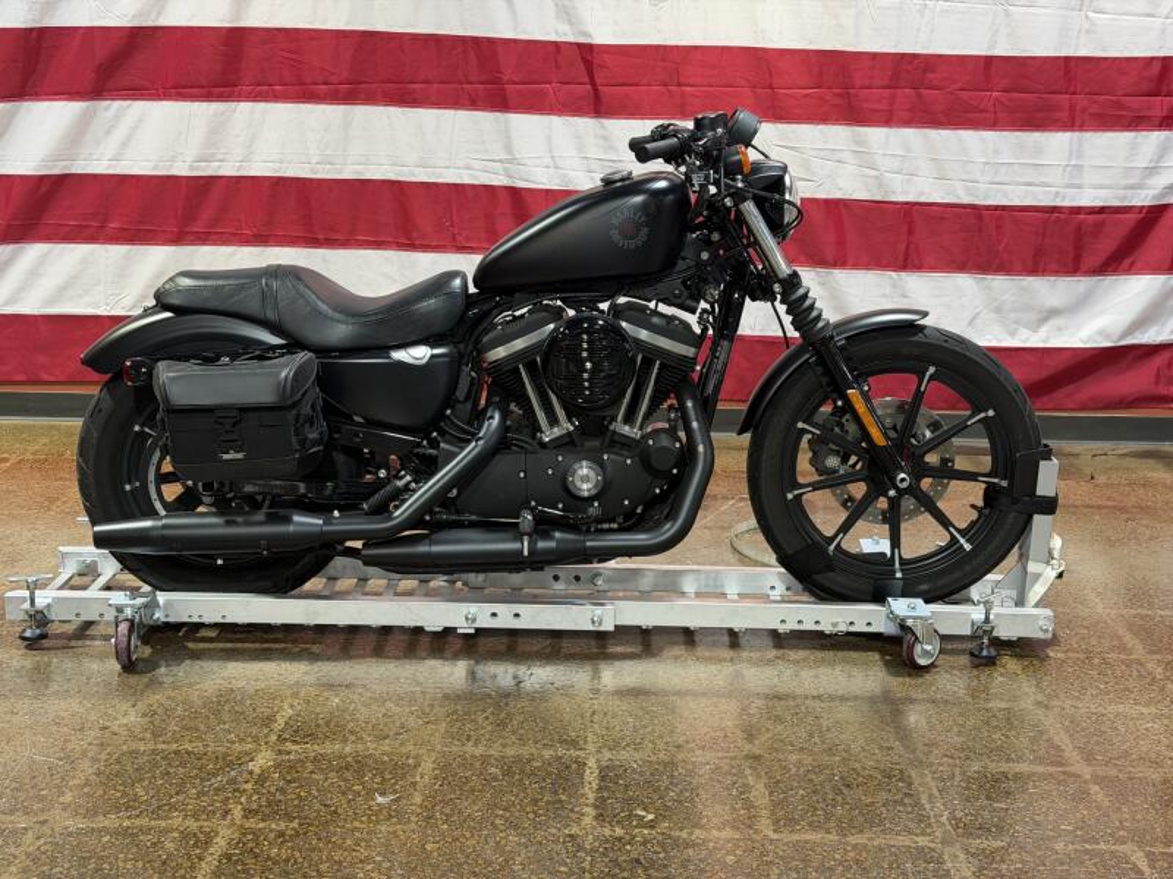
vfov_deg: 30.3
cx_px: 586
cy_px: 440
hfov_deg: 39.7
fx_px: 1627
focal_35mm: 48
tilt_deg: -12.5
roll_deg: -0.7
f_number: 1.78
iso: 80
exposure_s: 1/60
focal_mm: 6.76
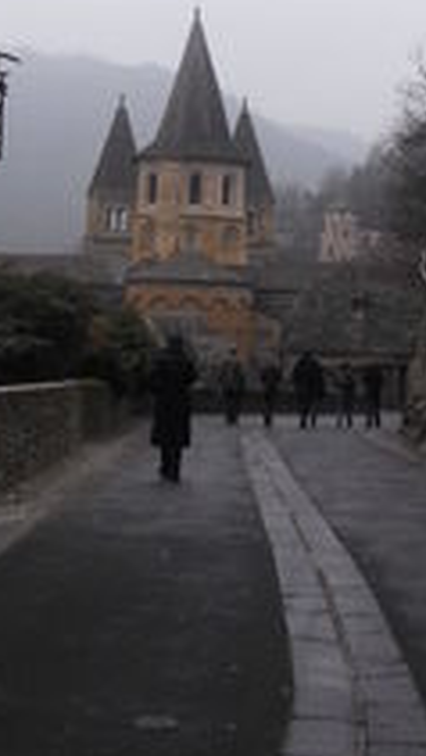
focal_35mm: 68
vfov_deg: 30.5
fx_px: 1363
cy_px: 204
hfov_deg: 17.8
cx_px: 200
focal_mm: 5.58
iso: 64
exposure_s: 1/250
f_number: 2.8
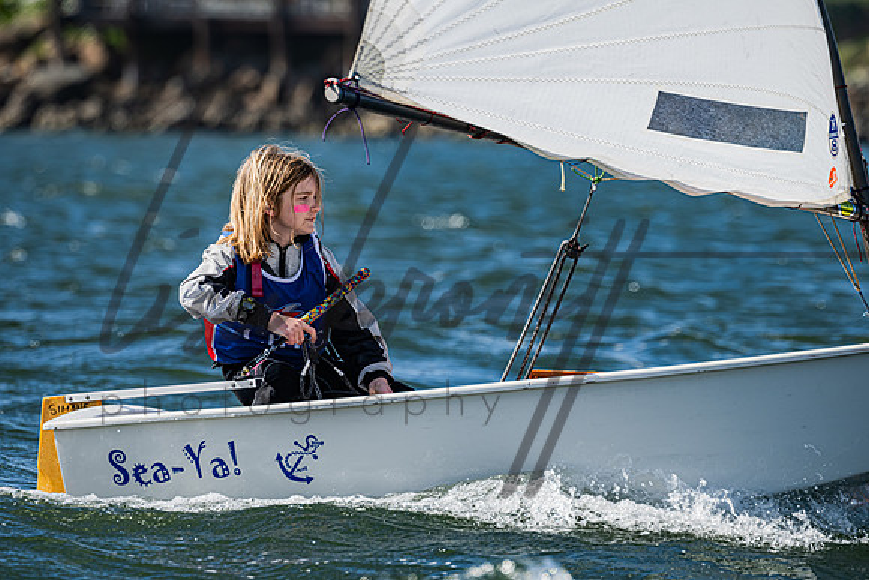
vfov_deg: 3.3
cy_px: 291
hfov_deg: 4.9
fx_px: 10219
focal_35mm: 423
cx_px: 420
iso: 320
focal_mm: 400
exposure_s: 1/1000
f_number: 8
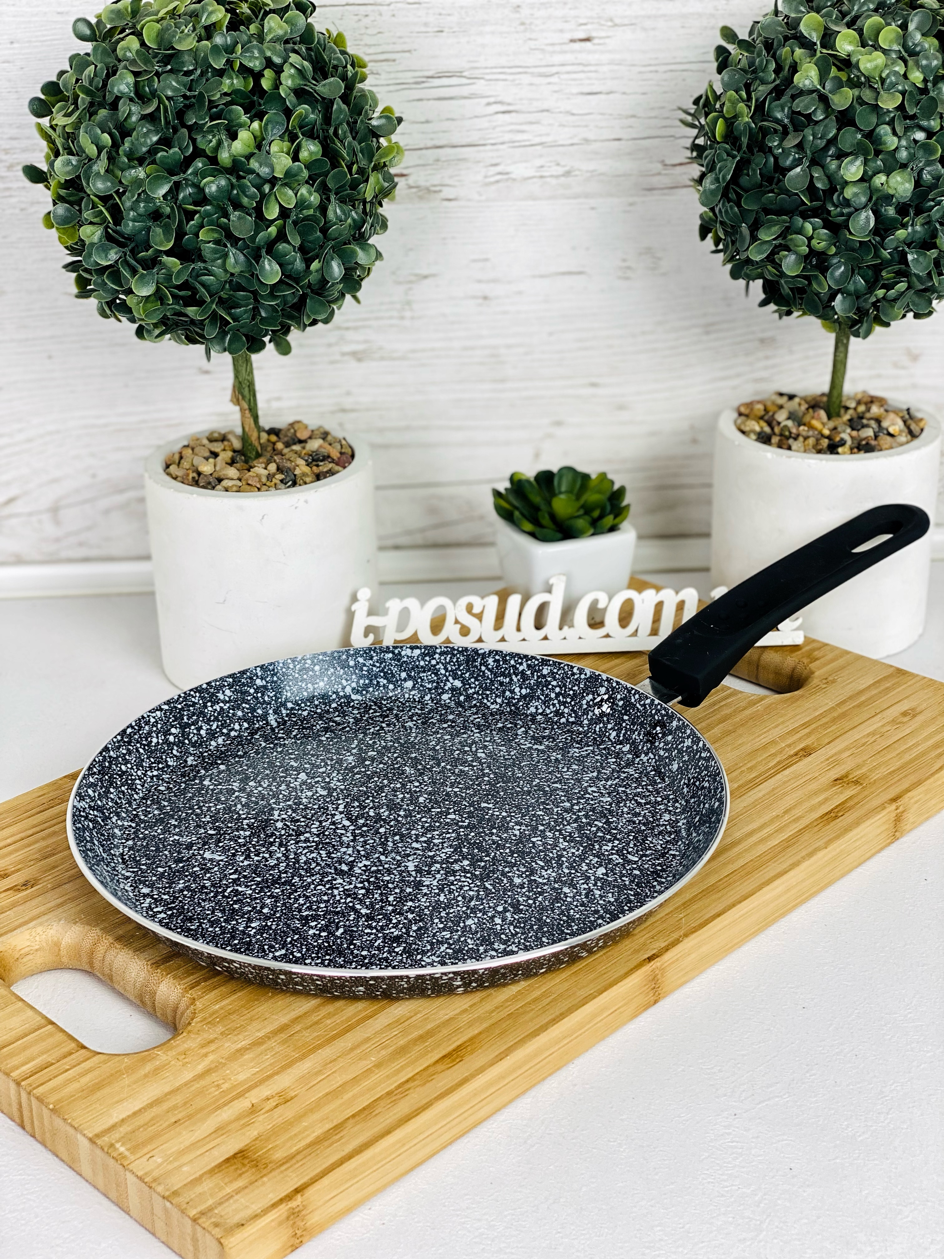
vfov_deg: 36.8
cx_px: 472
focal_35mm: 52
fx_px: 1891
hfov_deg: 28.0
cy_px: 630
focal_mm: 6
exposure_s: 1/100
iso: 20
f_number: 2
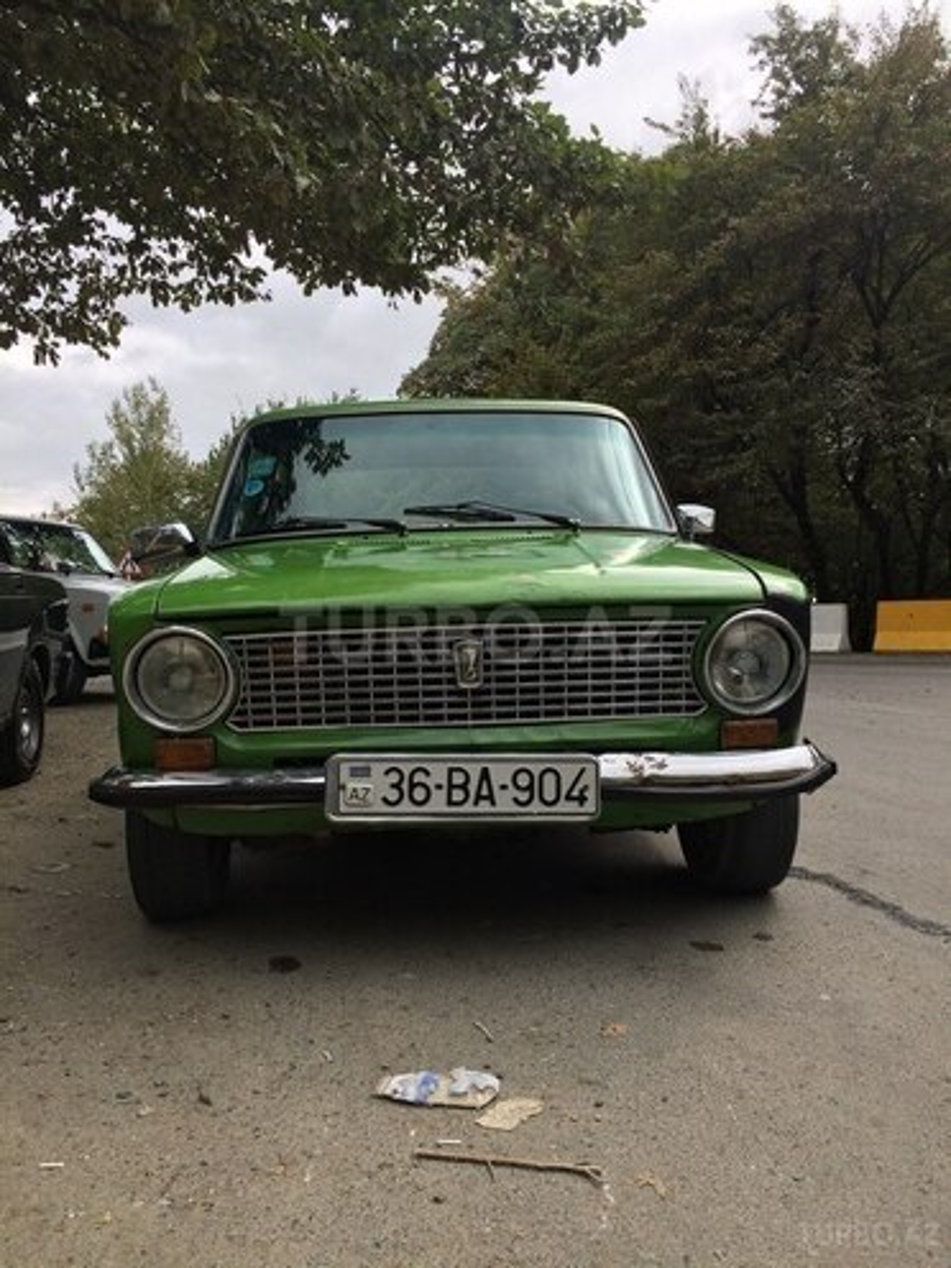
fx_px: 1062
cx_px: 476
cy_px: 634
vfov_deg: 61.7
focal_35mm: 29
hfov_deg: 48.2
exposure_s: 1/1001
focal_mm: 4.15
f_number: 2.2
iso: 32
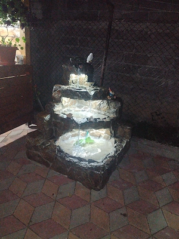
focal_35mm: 26
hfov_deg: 53.1
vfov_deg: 67.3
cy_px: 120
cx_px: 90
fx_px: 179
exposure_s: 1/14.3
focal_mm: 4.25
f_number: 1.8
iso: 1211
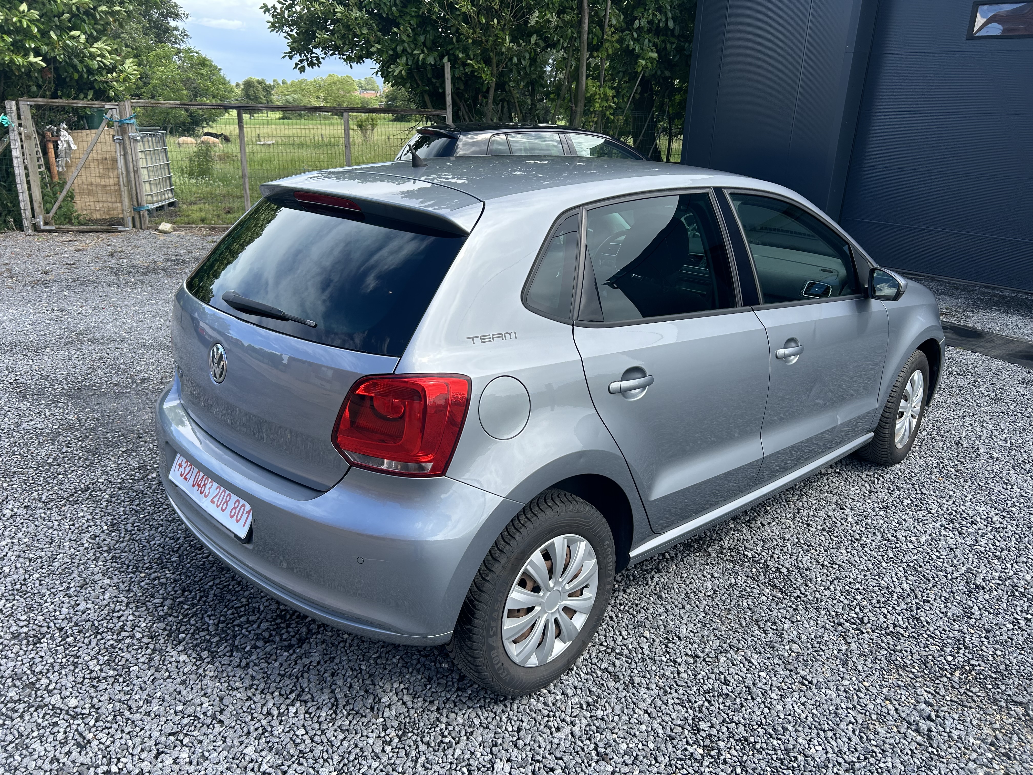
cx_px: 516
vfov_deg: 53.1
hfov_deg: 67.3
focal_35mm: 26
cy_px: 388
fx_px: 776
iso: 50
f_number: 1.5
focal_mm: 5.7
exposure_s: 1/1361
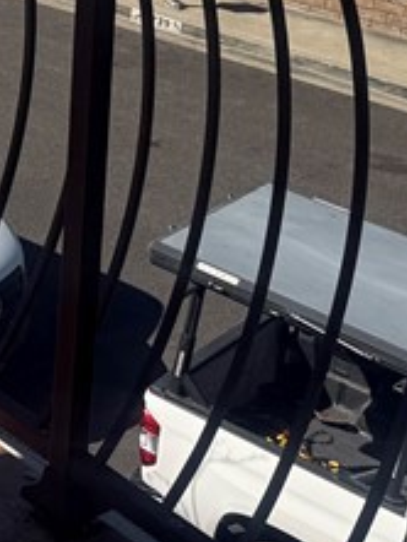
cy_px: -324
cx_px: -378
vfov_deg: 15.9
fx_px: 1738
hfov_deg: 12.0
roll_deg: -2.1
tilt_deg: -8.4
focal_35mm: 111
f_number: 1.78
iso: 80
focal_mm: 6.76
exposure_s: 1/6173
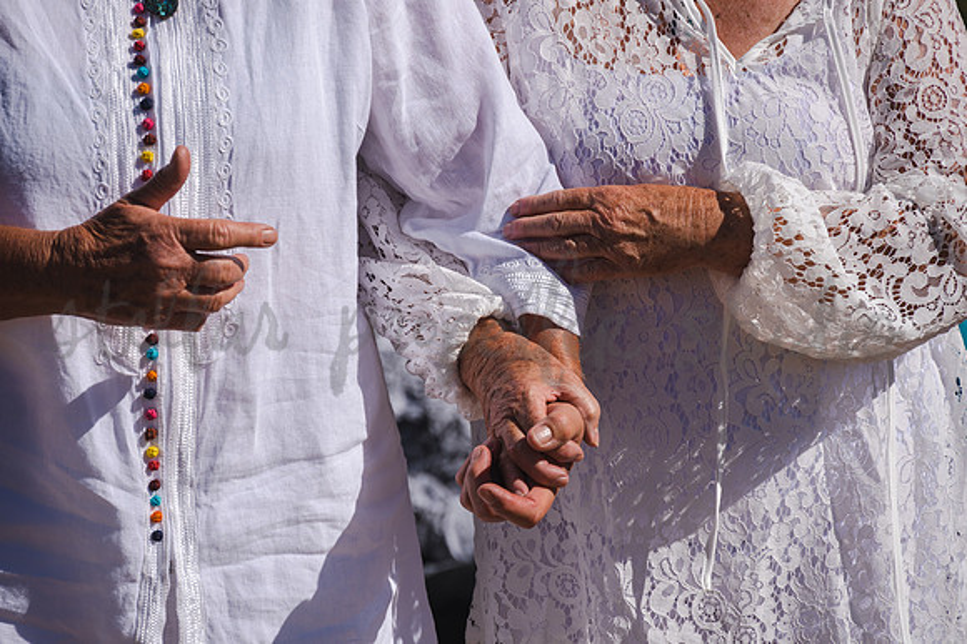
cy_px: 322
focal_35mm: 200
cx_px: 484
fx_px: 5369
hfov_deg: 10.3
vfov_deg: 6.9
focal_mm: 200
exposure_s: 1/2000
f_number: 6.3
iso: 160
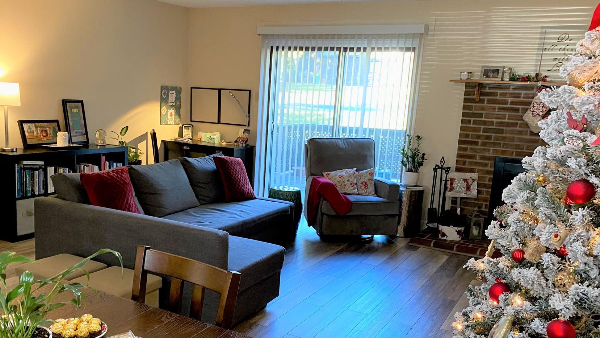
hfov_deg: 56.2
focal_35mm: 35
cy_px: 218
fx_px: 557
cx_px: 243
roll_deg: -3.1
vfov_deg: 33.5
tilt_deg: -12.4
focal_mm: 4.25
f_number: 1.8
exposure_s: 1/60
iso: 250
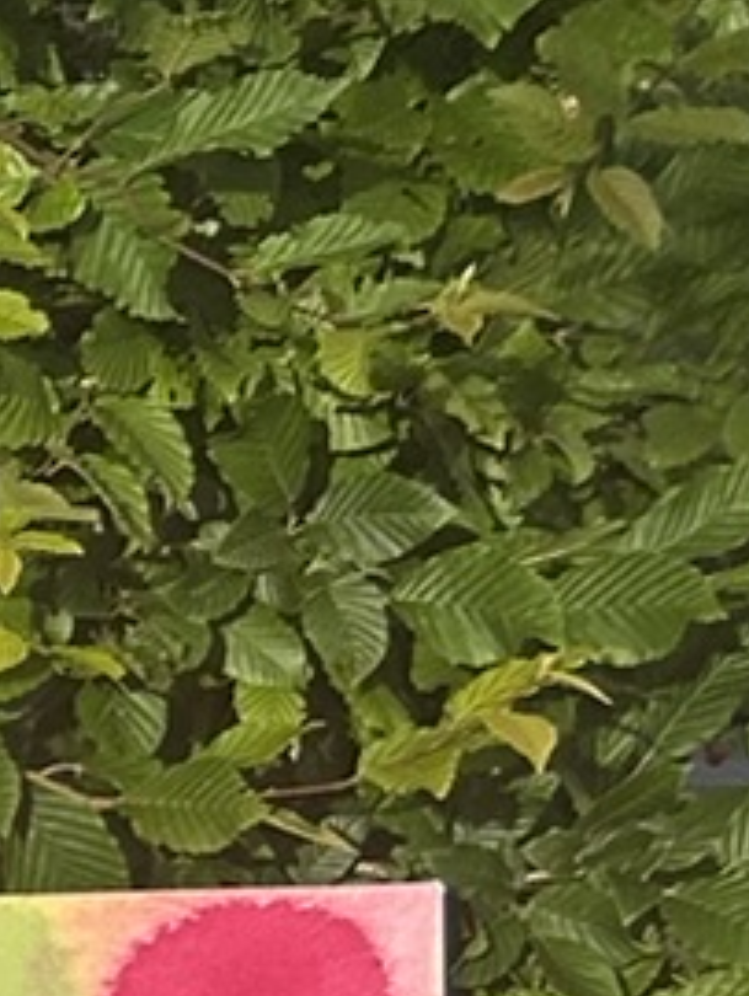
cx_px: -1985
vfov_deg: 9.0
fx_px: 5674
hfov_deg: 6.4
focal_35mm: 197
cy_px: 2468
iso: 50
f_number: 1.5
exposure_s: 1/2762
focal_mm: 5.7
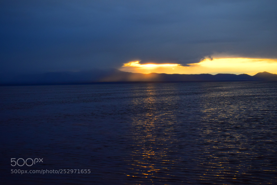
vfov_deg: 16.5
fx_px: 635
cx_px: 138
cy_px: 92
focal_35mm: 82
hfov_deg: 24.6
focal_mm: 55
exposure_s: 1/160
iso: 400
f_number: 6.3
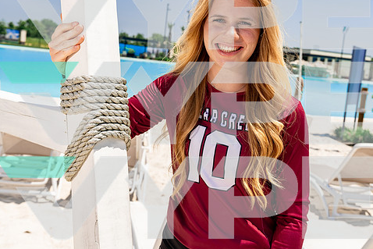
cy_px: 103
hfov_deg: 38.9
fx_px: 529
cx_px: 196
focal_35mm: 51
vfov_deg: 26.5
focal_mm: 42
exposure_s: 1/320
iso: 100
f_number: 7.1
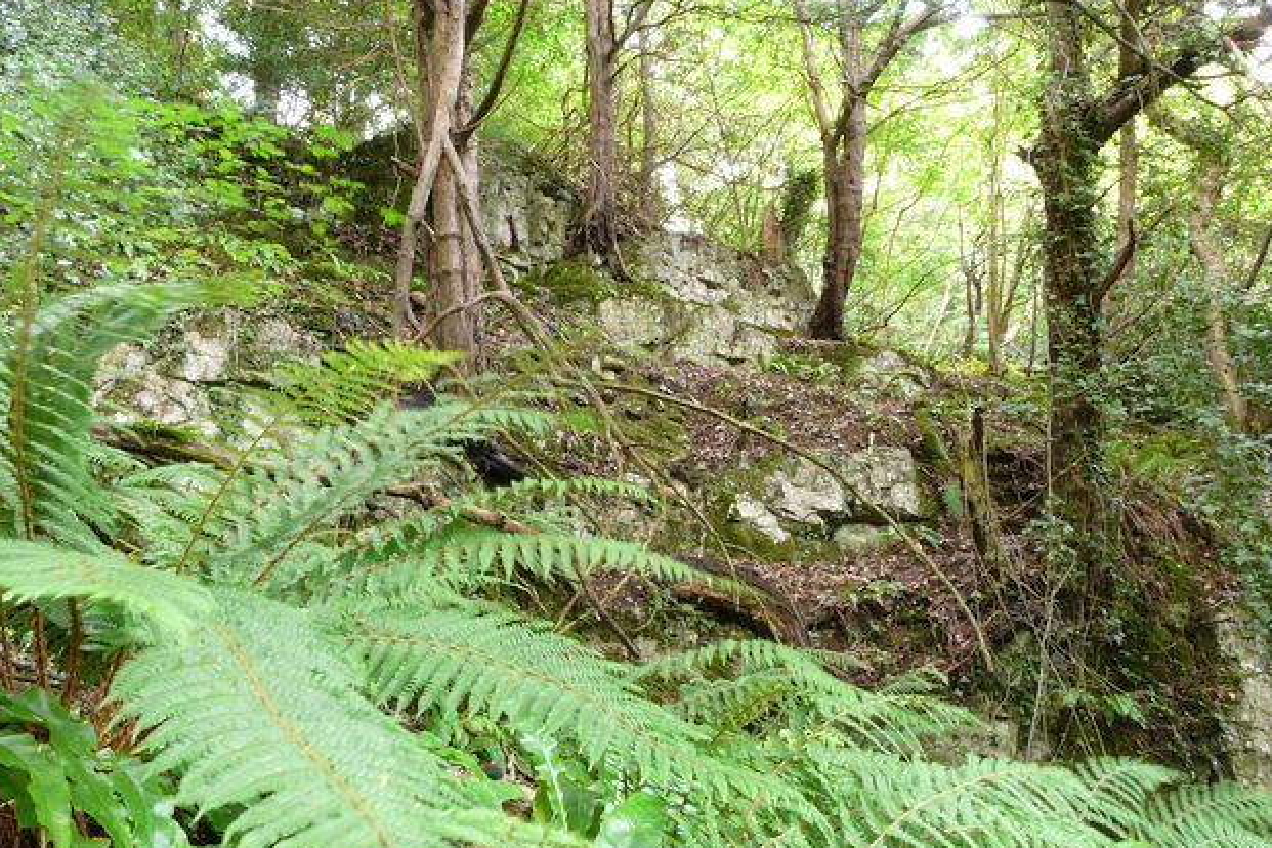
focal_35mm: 30
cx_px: 639
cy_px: 481
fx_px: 1060
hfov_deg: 61.9
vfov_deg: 43.5
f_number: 8
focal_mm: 4.6
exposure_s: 2.5
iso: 100
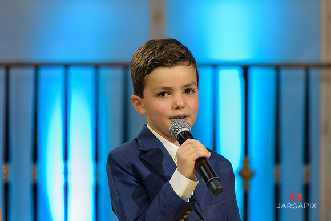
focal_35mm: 195
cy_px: 110
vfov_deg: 7.0
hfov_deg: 10.5
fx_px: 1793
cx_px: 166
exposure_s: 1/125
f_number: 3.2
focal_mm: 195
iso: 1600
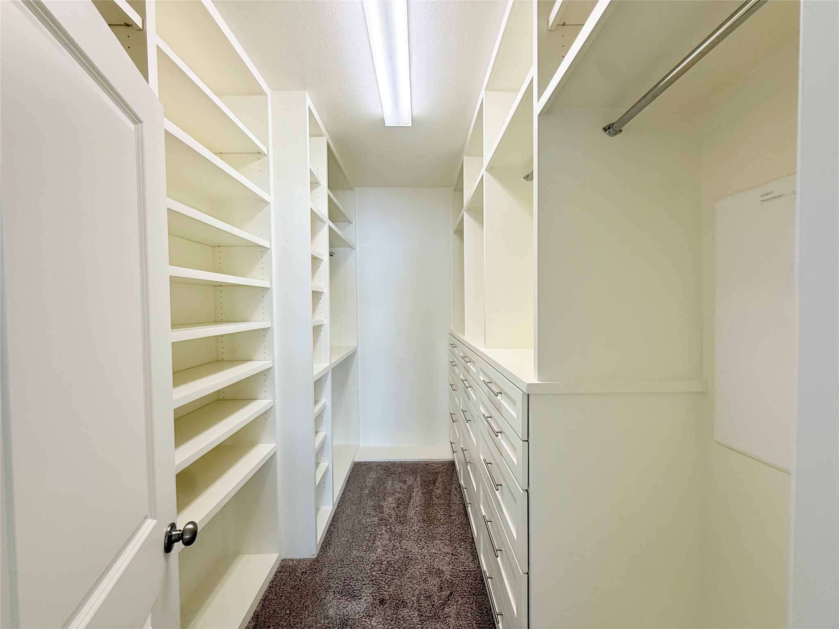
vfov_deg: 85.7
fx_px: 339
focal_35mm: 14
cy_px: 314
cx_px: 420
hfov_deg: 102.1
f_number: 2.2
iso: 100
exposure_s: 1/99
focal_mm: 2.22
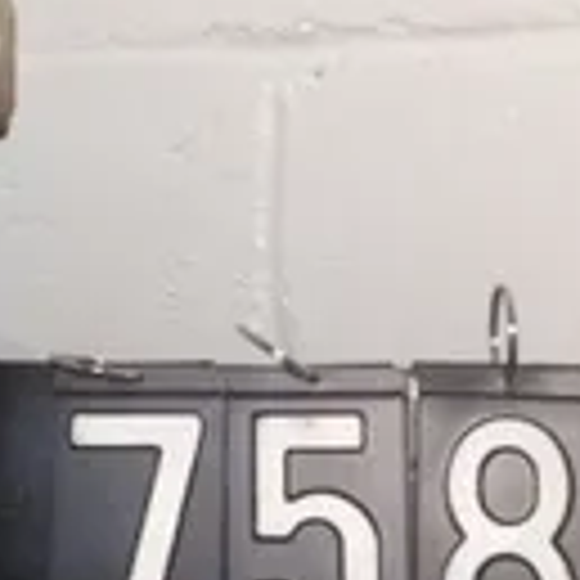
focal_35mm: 96
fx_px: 1820
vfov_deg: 18.1
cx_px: 90
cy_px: 333
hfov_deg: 17.9
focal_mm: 4.28
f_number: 2.4
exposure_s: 1/24
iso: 50
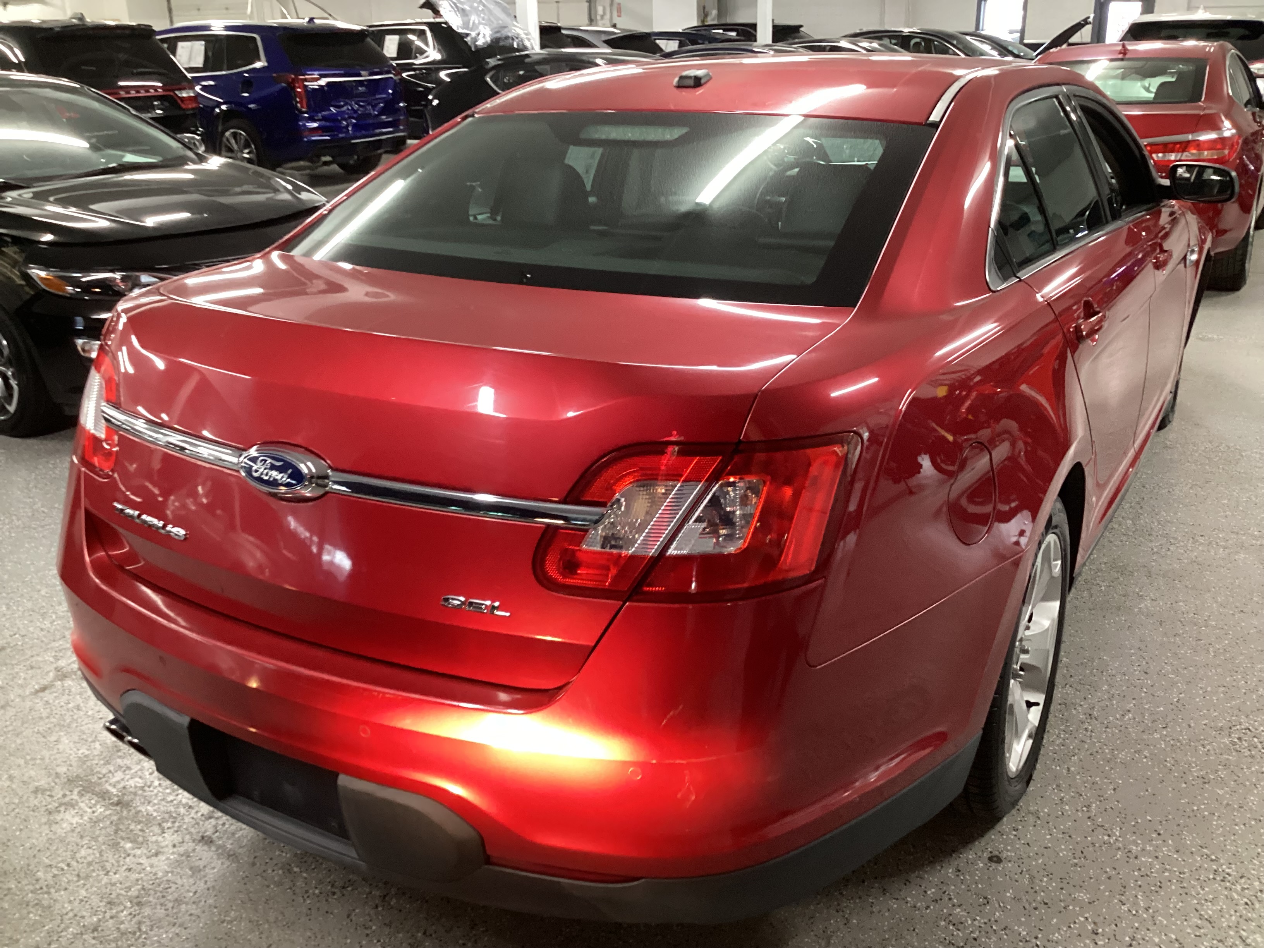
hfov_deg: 58.4
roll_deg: +0.2
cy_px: 474
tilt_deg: -22.4
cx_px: 632
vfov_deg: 45.4
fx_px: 1132
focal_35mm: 31
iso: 320
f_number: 2.4
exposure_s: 1/33
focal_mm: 3.3
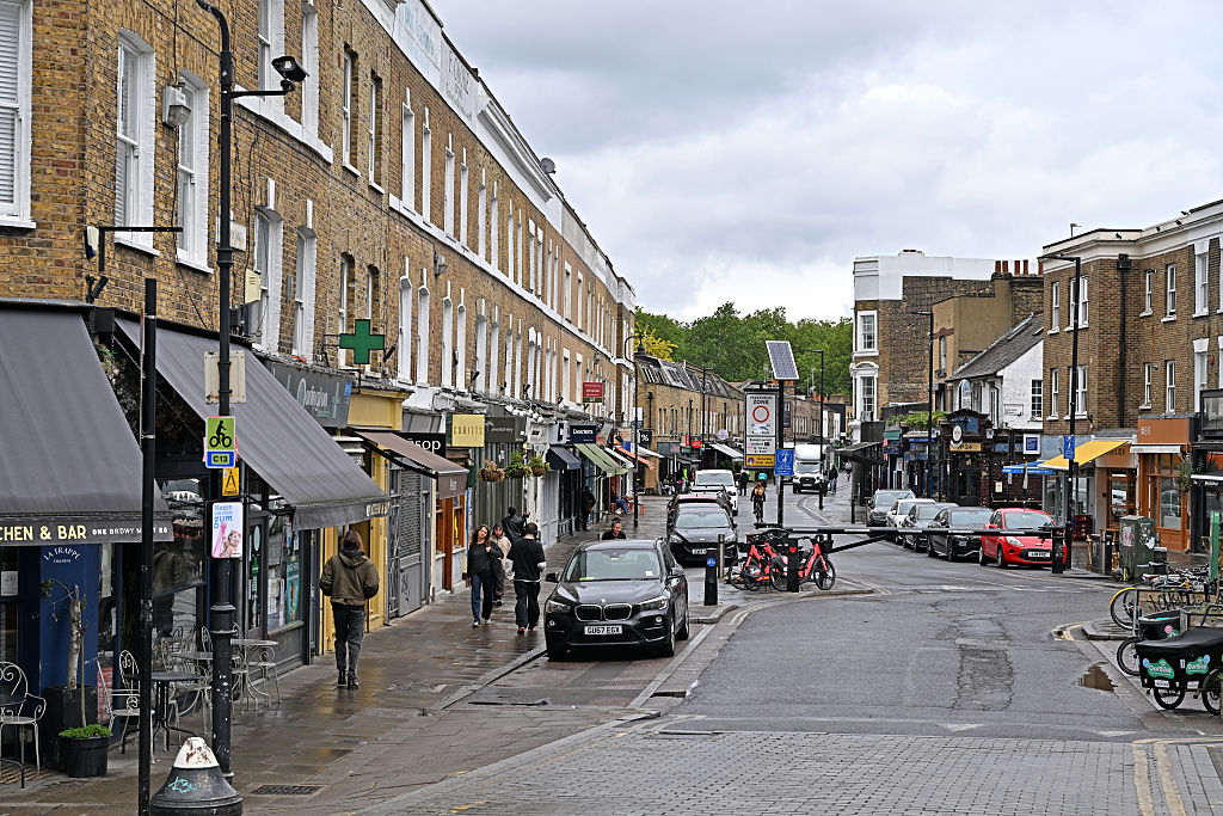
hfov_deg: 33.4
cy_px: 408
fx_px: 2038
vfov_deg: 22.6
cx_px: 612
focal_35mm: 60
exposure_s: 1/800
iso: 250
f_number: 6.3
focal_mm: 60
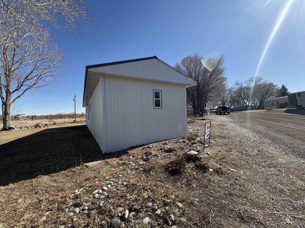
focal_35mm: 14
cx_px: 152
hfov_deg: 102.1
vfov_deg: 85.7
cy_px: 114
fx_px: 123
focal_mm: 2.22
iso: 50
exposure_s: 1/1567
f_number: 2.2
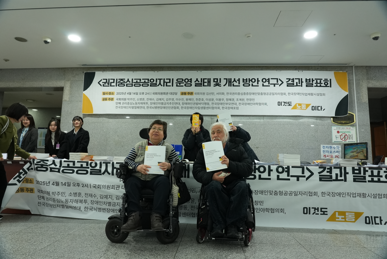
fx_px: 258
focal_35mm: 24
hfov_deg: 73.7
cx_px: 194
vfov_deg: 53.2
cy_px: 130
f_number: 7.1
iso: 5000
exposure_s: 1/100
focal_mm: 24
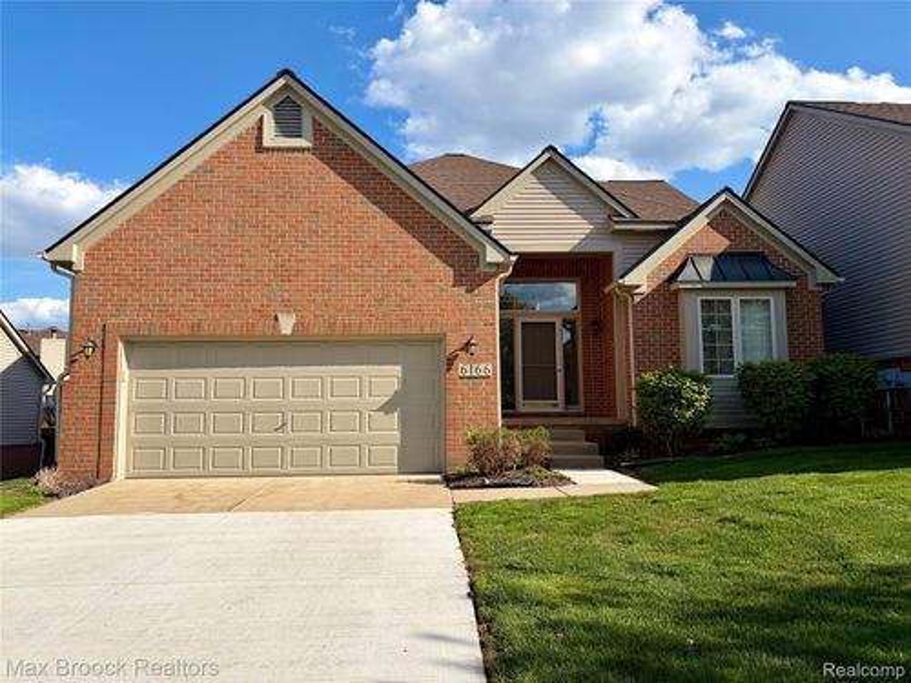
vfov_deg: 53.1
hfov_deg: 67.3
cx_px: 456
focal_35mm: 26
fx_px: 684
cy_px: 342
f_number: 1.6
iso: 50
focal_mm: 5.96
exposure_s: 1/3623
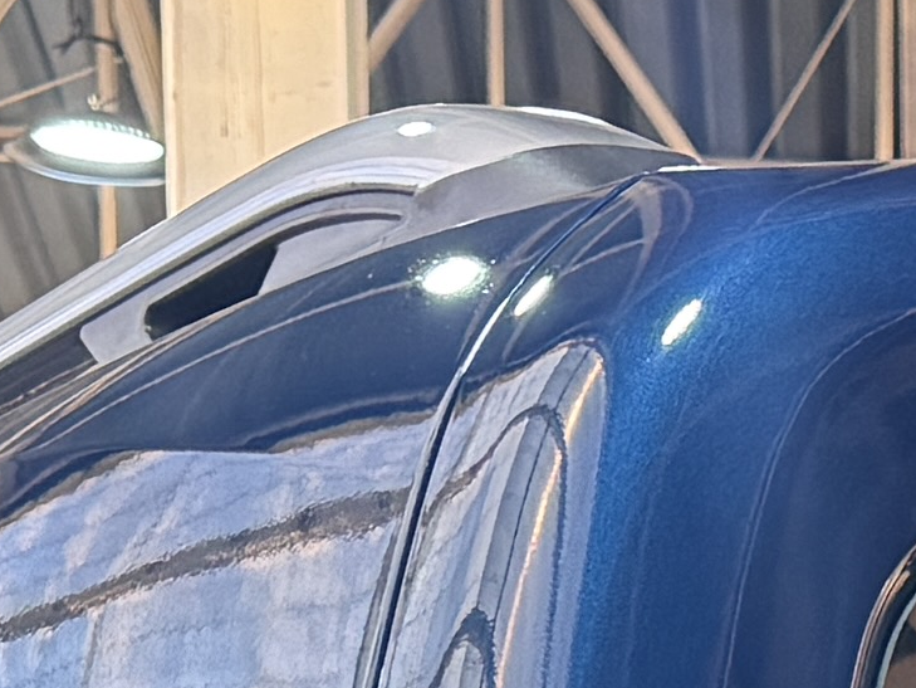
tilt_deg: -9.6
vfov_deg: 6.7
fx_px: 4976
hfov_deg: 10.1
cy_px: 2495
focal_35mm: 188
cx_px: 1461
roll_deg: -0.7
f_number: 1.78
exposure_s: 1/100
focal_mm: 6.76
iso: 200
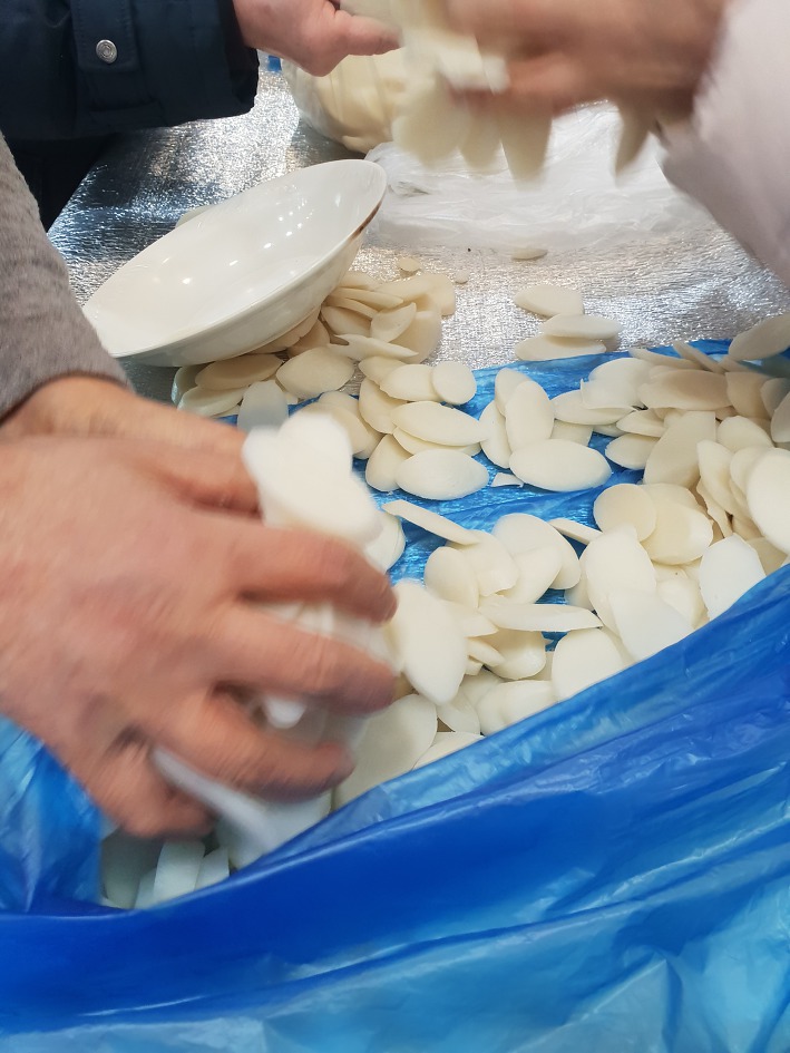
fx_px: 791
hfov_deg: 53.1
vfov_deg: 67.3
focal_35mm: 26
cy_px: 526
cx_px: 395
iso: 250
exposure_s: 1/60
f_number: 2.4
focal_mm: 4.3
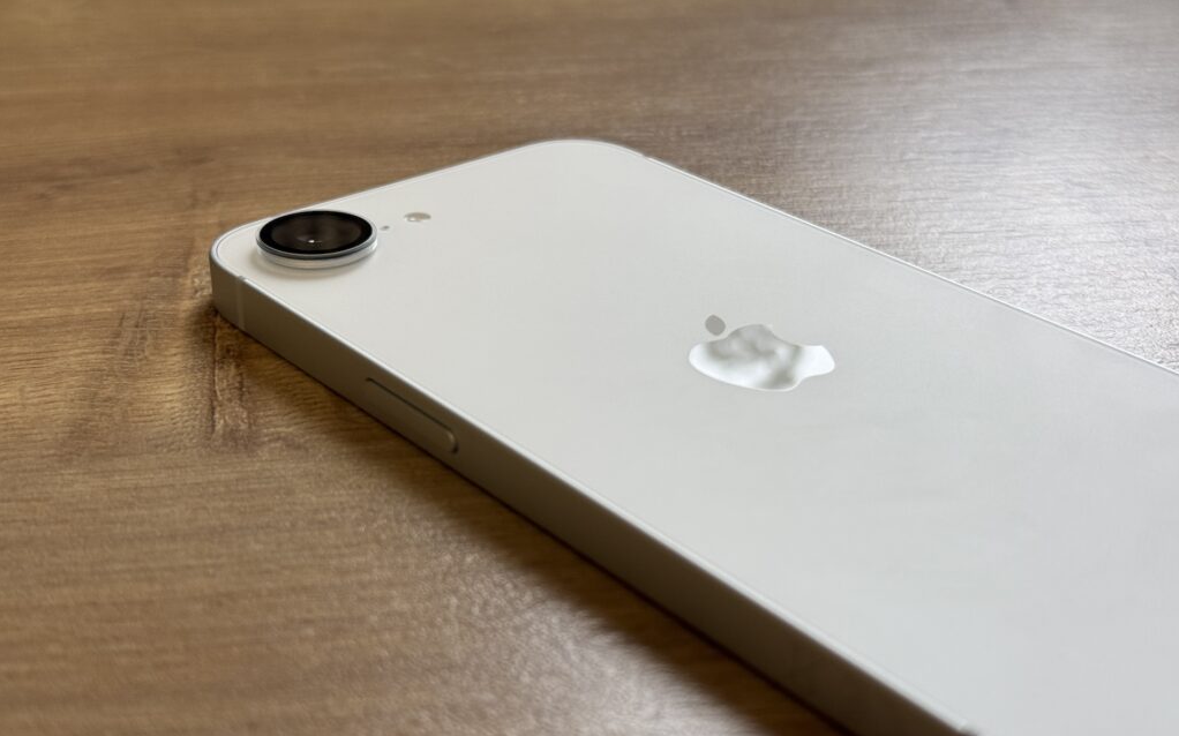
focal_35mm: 51
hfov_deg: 39.6
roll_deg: -0.3
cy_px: 368
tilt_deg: -28.2
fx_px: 1638
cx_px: 590
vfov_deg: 25.3
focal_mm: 6.76
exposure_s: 1/60
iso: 125
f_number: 1.78
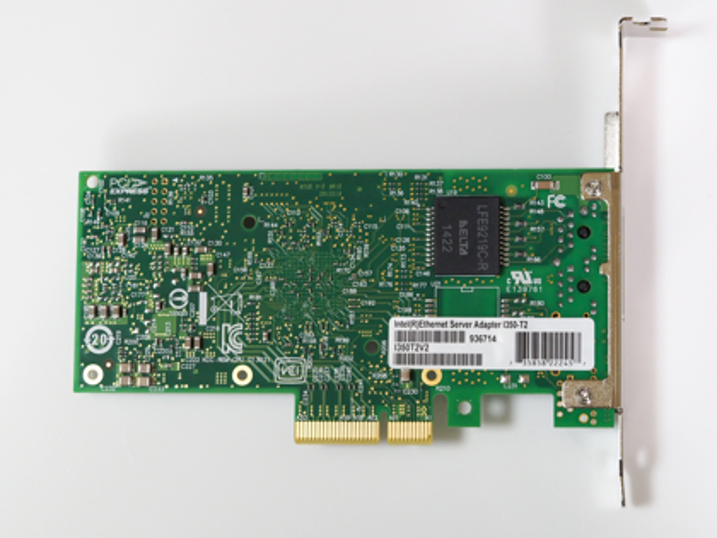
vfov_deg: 12.3
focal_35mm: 120
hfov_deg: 16.4
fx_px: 2486
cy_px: 269
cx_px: 358
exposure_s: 1/80
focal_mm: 60
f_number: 4
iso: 1600
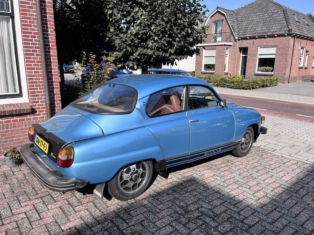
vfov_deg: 53.1
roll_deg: +0.0
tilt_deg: -12.9
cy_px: 118
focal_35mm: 26
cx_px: 157
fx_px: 236
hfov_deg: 67.3
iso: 50
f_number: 1.6
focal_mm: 5.1
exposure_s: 1/2062
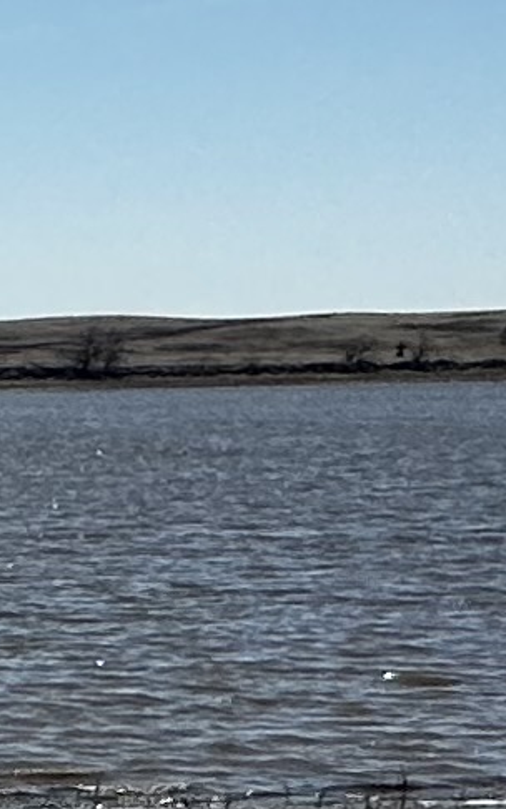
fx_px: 2712
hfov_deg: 8.0
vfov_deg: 14.8
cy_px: 1452
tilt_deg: -21.5
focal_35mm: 123
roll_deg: +1.4
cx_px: -1305
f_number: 2.2
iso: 50
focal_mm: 2.22
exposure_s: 1/2882
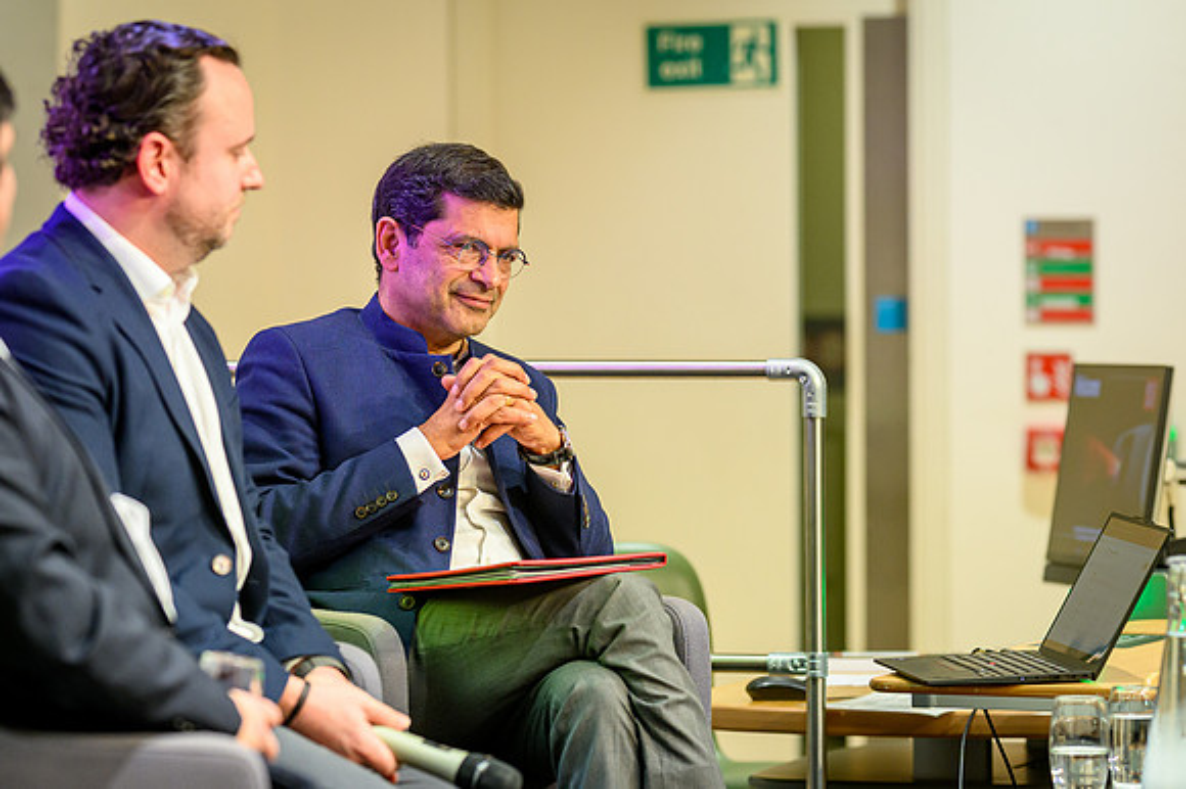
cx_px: 593
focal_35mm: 203
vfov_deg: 6.8
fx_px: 6670
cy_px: 394
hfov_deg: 10.2
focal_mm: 135
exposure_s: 1/320
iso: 1250
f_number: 2.5
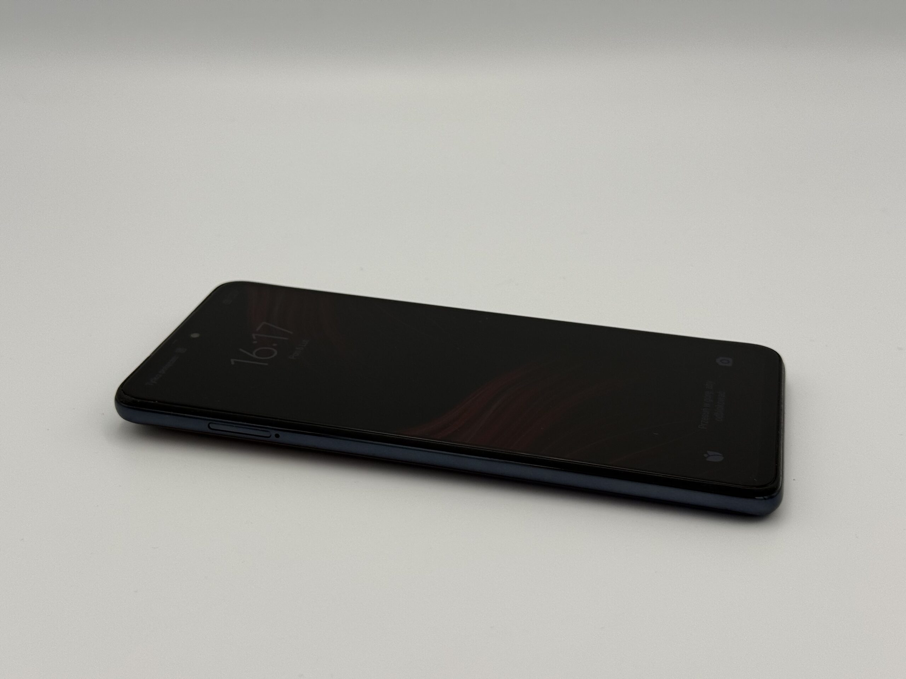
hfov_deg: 39.7
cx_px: 453
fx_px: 1256
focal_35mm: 48
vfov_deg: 30.3
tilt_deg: -26.5
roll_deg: -0.6
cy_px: 340
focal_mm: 6.76
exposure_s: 1/1116
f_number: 1.78
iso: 64
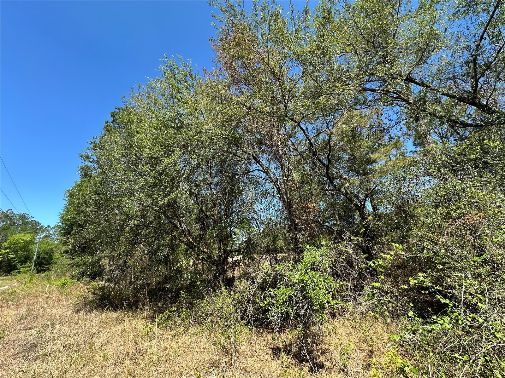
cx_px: 252
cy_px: 189
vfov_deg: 85.7
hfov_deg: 102.1
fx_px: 204
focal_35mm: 14
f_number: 2.2
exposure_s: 1/629
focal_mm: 2.22
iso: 40
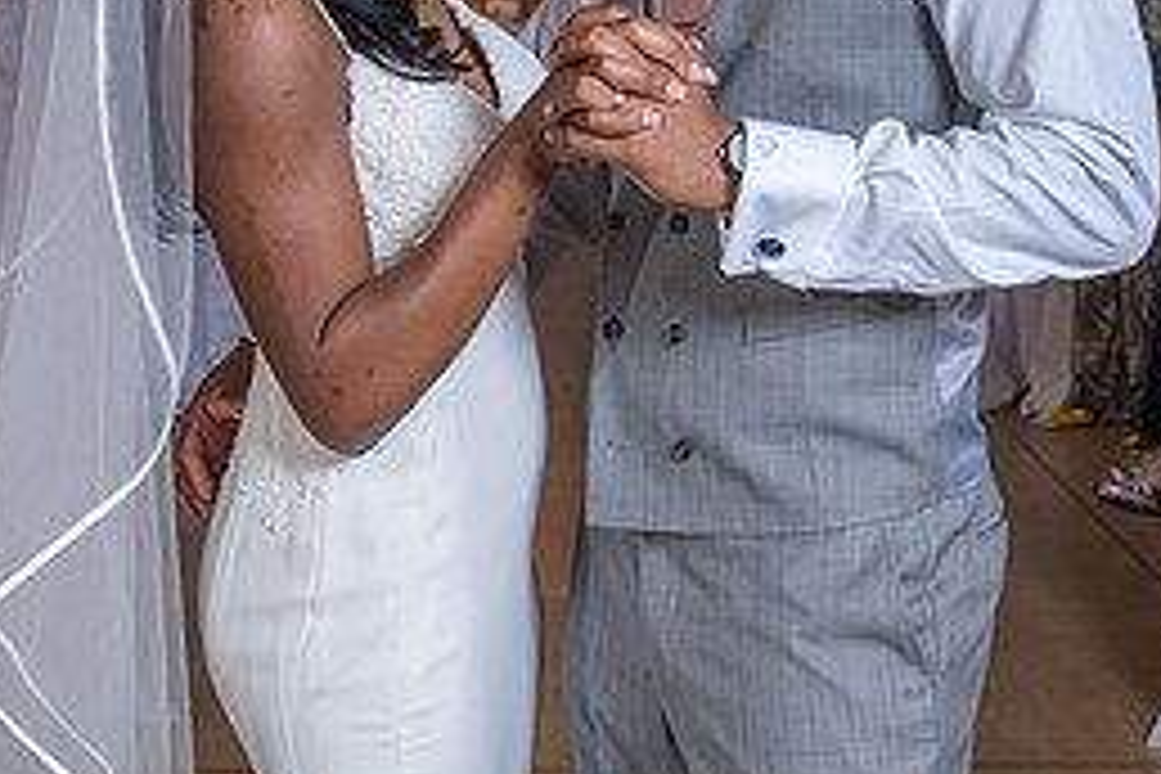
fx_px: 2773
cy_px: 68
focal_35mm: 86
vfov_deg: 15.7
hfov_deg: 23.6
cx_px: 558
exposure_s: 1/200
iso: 2000
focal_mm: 36
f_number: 4.5
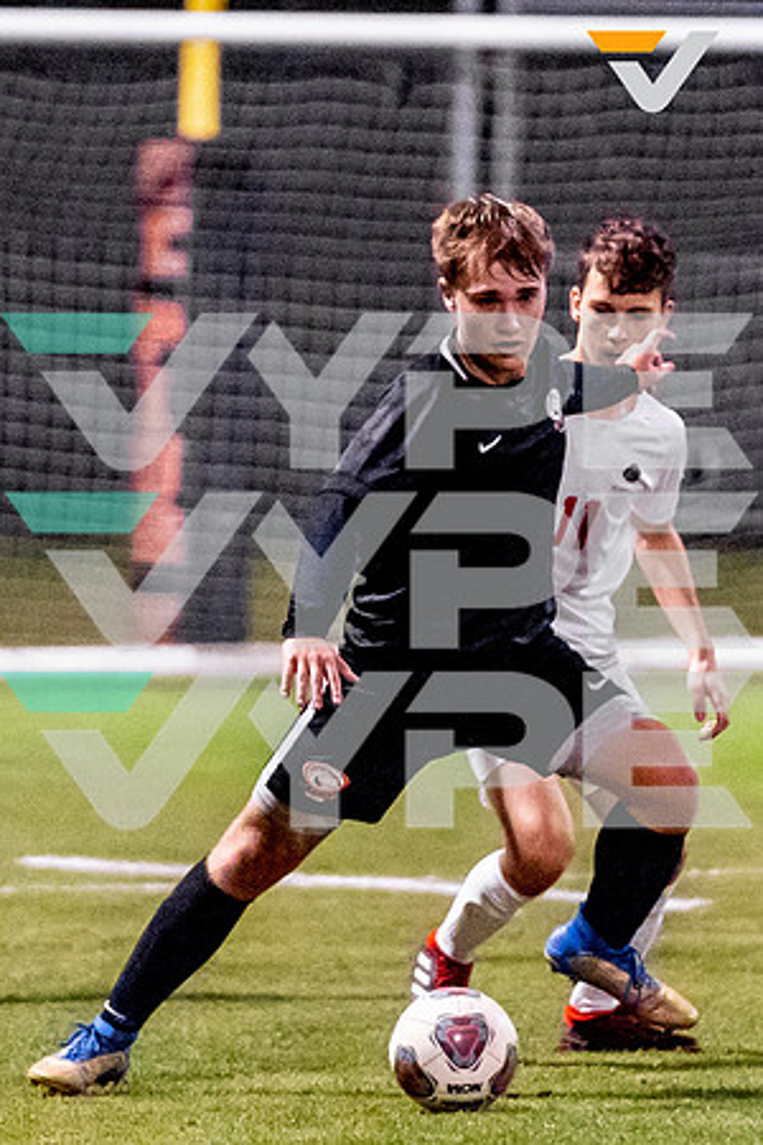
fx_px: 19300
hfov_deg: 2.3
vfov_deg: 3.4
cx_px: 393
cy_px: 473
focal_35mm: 607
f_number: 2.8
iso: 6400
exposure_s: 1/1250
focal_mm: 200
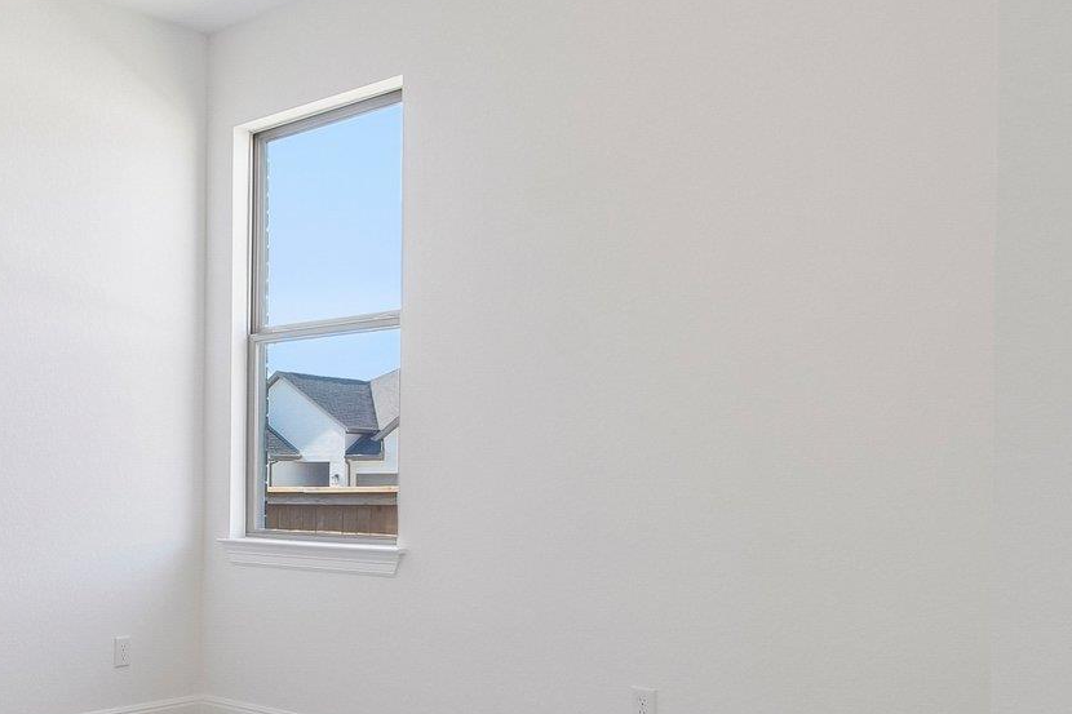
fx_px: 1101
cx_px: 132
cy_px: 429
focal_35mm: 37
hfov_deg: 47.3
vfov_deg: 35.8
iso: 400
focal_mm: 10
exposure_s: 1/30
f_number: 8
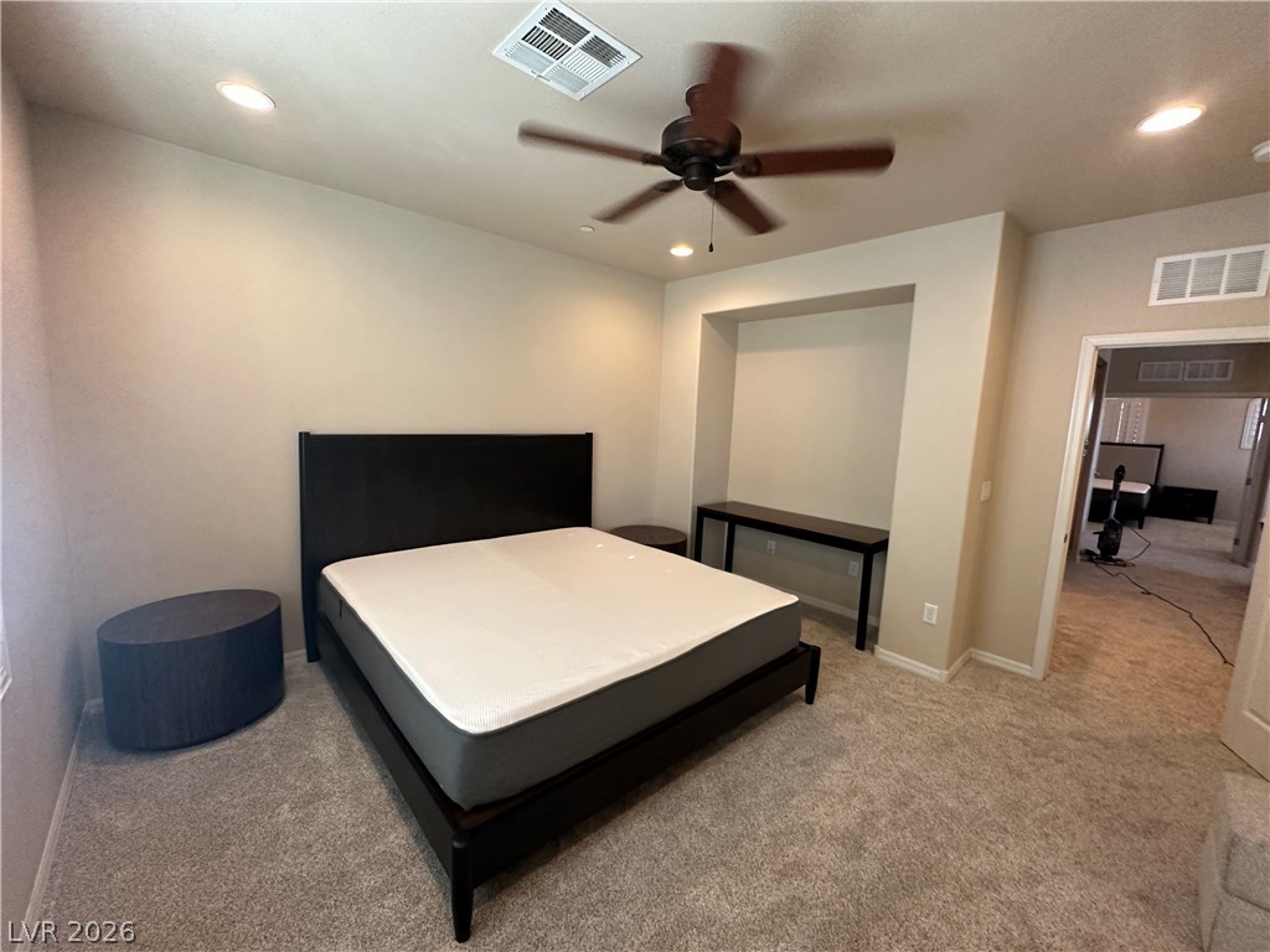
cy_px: 476
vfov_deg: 85.7
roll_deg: -3.3
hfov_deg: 102.1
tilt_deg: -6.9
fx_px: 514
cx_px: 635
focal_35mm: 14
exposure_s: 1/120
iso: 320
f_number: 2.2
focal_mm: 2.22
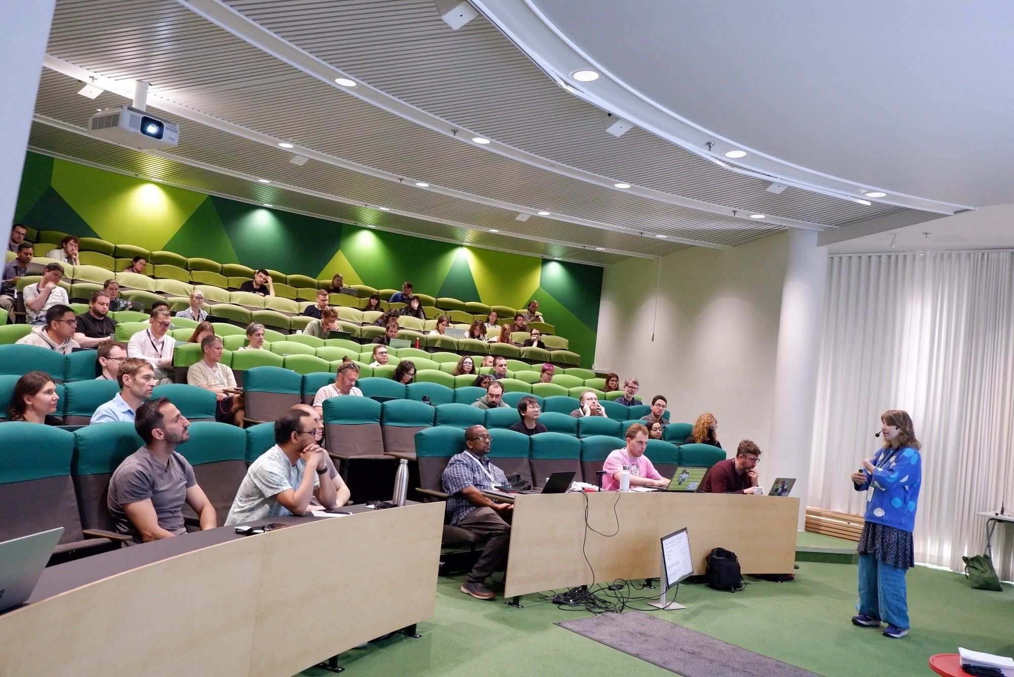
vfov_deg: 45.0
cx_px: 507
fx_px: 817
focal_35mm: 29
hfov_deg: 63.6
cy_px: 338
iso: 5000
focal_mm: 19.7
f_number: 4
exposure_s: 1/180
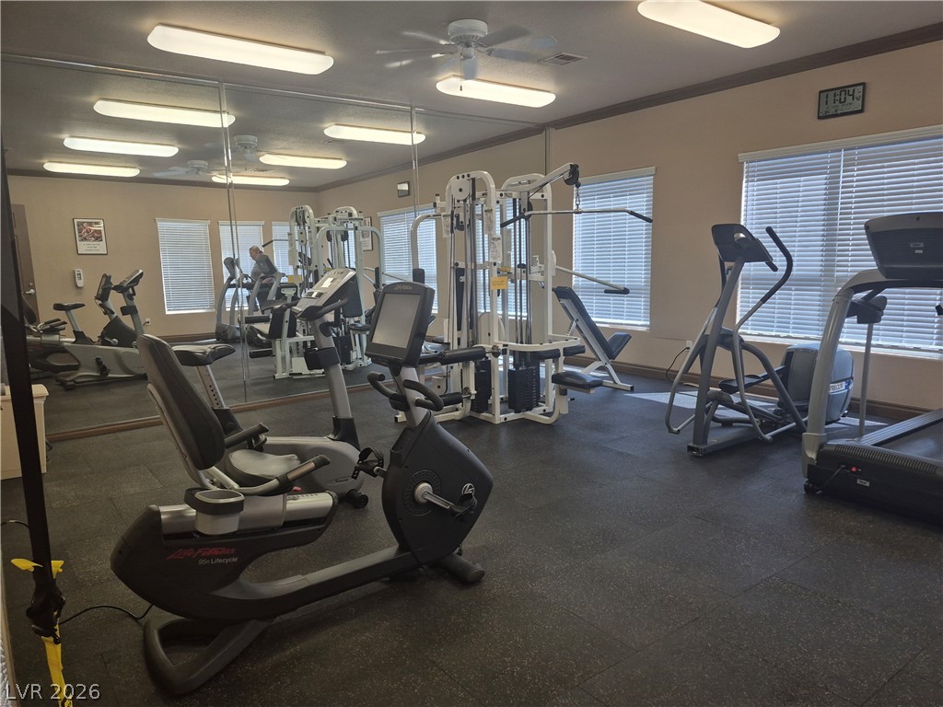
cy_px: 354
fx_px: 627
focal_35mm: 23
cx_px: 472
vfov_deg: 58.9
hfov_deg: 73.9
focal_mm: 5.4
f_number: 1.8
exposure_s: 1/120
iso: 250
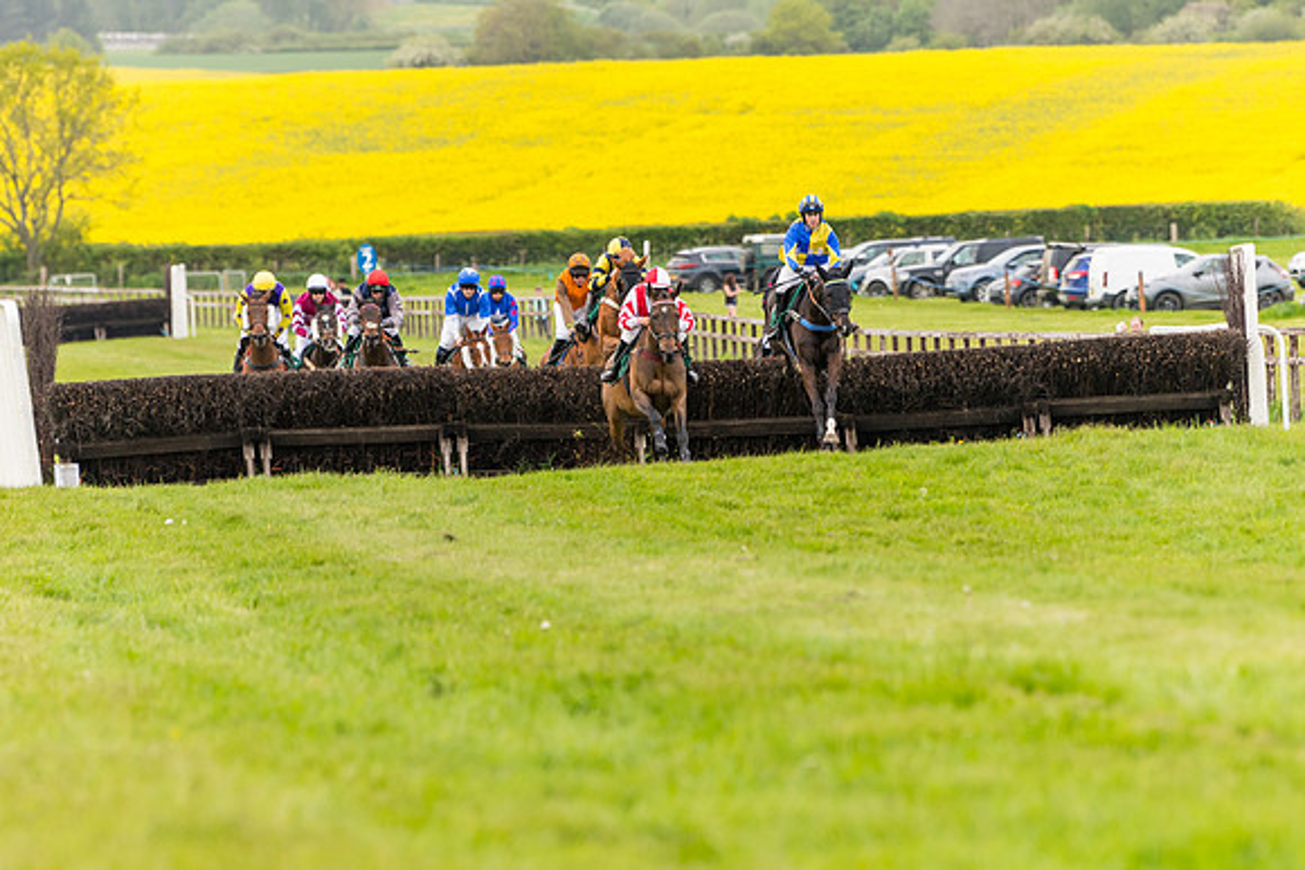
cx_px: 652
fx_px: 10877
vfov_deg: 4.6
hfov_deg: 6.9
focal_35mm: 300
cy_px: 435
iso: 400
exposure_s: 1/1250
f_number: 4
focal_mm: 200
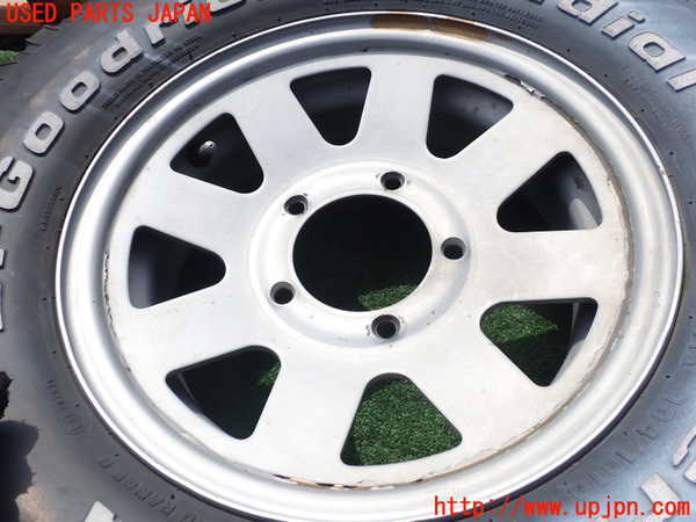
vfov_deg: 46.8
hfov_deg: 60.0
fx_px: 603
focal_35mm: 30
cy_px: 261
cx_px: 348
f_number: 9
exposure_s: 1/160
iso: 100
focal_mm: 5.4
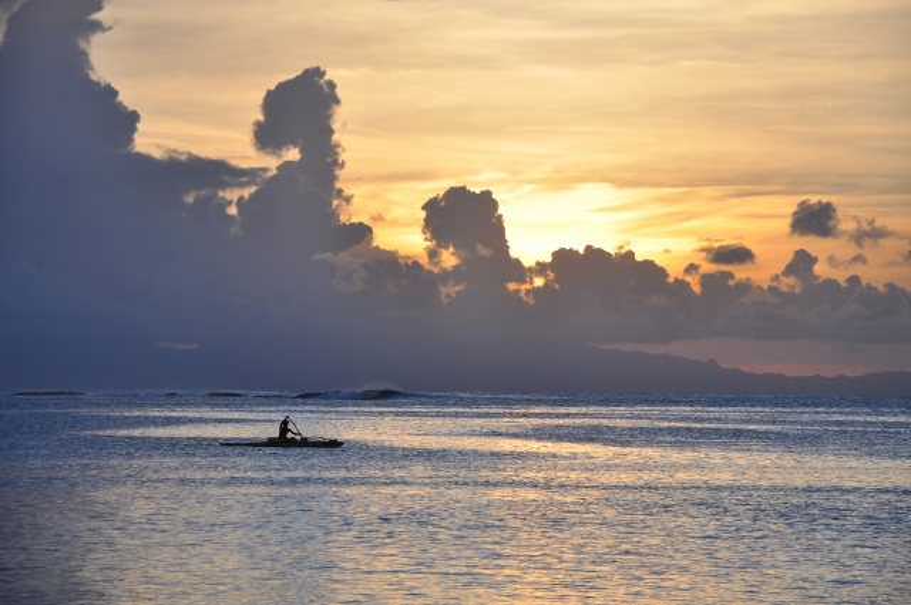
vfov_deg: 8.7
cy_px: 302
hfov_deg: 13.1
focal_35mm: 158
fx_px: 3981
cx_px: 456
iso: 200
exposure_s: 1/320
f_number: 9
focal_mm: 105
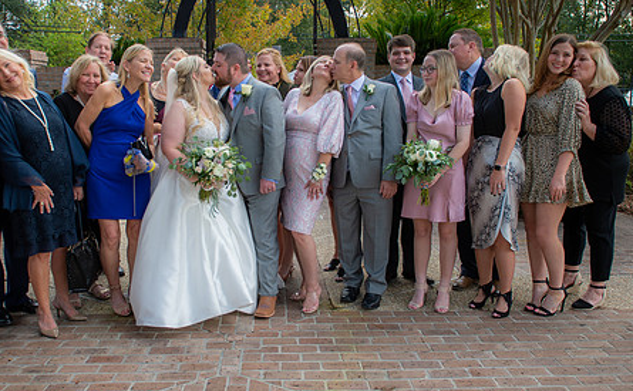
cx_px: 287
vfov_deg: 38.0
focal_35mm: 33
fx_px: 568
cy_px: 199
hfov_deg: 58.2
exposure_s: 1/200
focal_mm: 24
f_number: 5
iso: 125
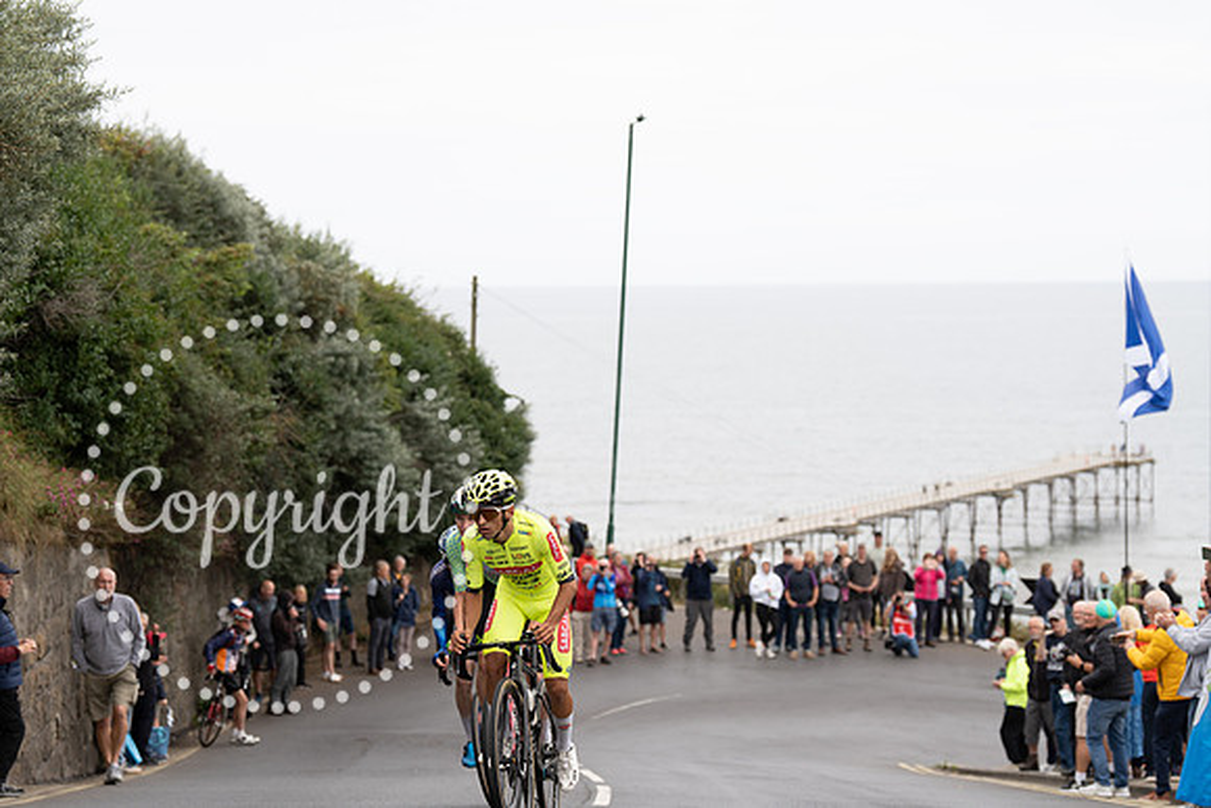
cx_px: 606
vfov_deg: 16.9
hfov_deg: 25.1
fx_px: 2725
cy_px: 404
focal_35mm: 81
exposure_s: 1/1000
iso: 320
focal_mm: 81
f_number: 3.5
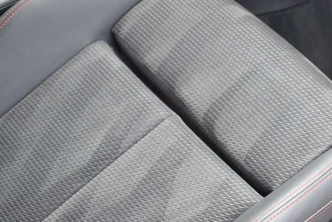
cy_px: 162
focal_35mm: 85
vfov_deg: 16.0
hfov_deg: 23.5
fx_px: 784
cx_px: 274
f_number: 5.6
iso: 400
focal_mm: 32
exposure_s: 1/125
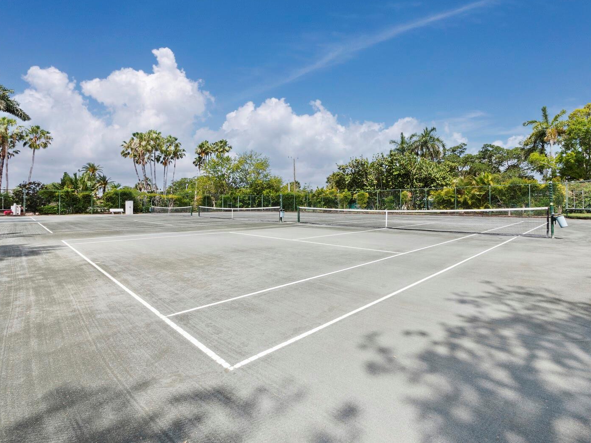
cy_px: 208
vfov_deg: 78.0
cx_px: 312
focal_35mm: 16
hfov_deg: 94.4
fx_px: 273
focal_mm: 7
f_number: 11
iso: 400
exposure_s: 1/160
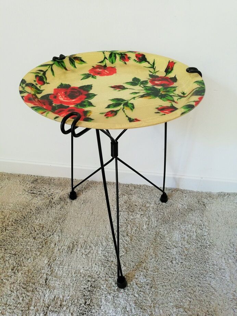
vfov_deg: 67.3
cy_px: 158
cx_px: 118
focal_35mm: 26
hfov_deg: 53.1
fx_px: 237
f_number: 2.2
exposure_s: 1/33.3
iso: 160
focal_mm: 3.81
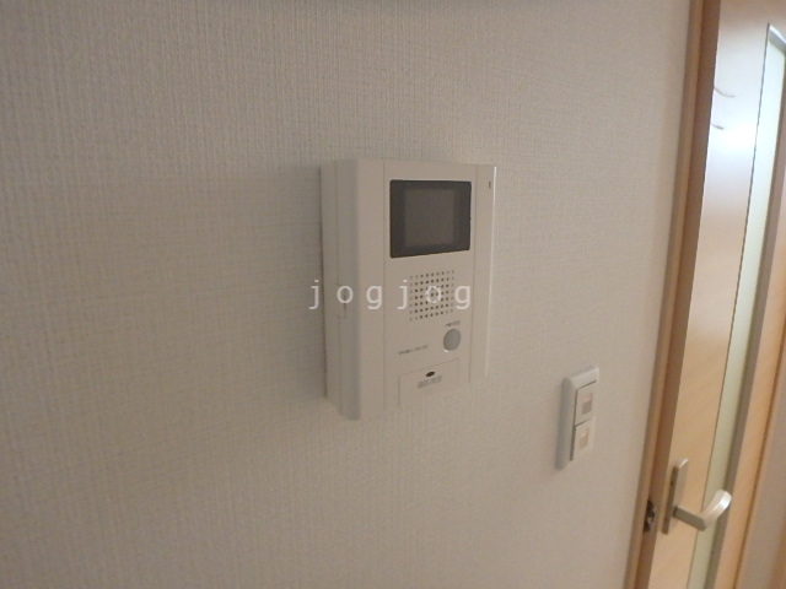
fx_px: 477
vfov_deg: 63.4
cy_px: 294
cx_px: 393
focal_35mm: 21
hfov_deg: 79.0
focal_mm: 3.7
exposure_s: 1/30
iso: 800
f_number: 3.5
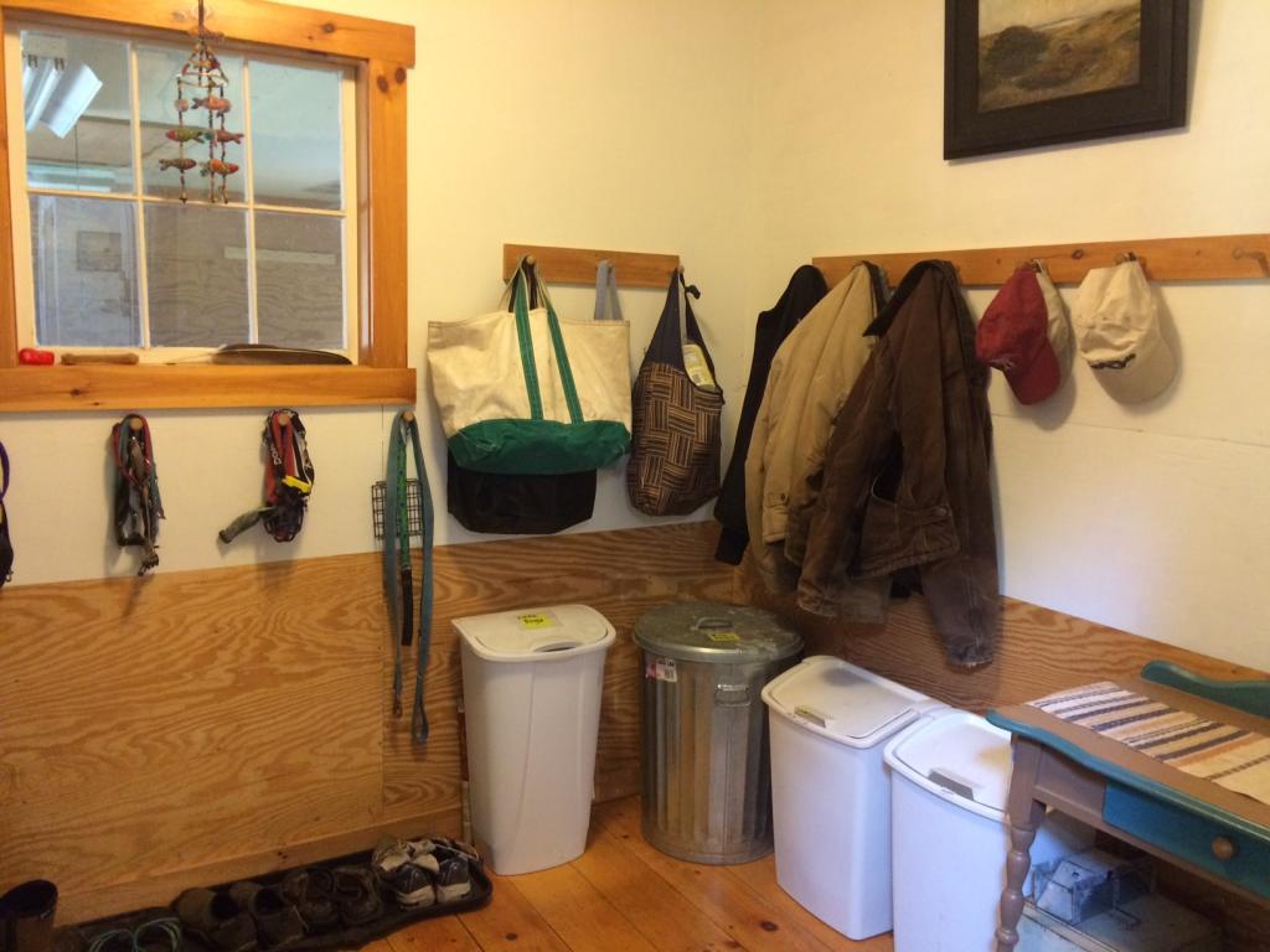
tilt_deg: -8.7
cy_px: 476
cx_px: 635
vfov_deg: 48.2
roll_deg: -0.3
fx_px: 1064
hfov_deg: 61.7
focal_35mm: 29
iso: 250
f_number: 2.2
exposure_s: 1/20
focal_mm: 4.15
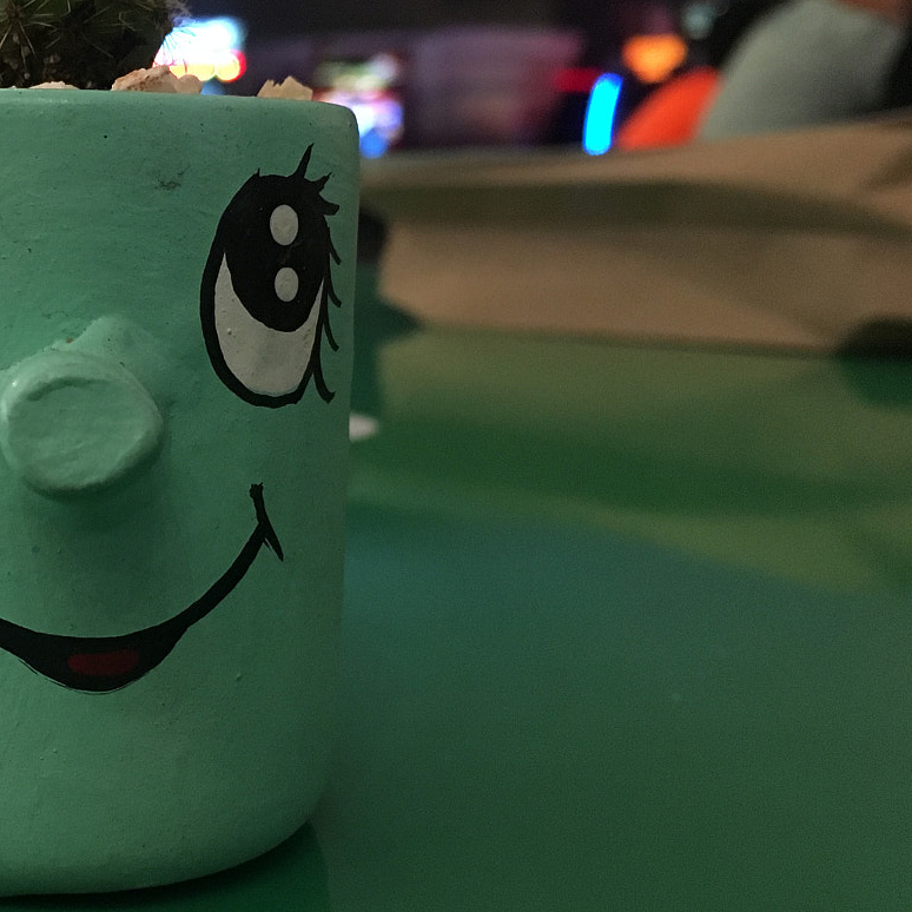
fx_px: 1580
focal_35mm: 53
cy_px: 383
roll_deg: +0.6
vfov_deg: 32.1
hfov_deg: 29.9
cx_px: -7
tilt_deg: -8.2
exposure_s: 1/20
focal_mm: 4.15
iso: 200
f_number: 2.2
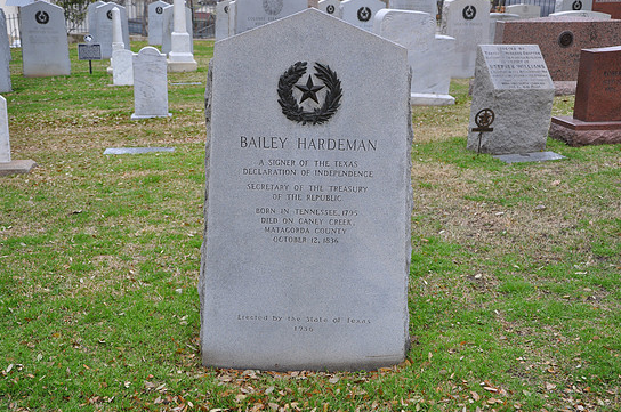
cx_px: 313
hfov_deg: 41.2
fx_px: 827
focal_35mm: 48
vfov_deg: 28.0
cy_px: 198
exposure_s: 1/125
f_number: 5.6
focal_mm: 30
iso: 280
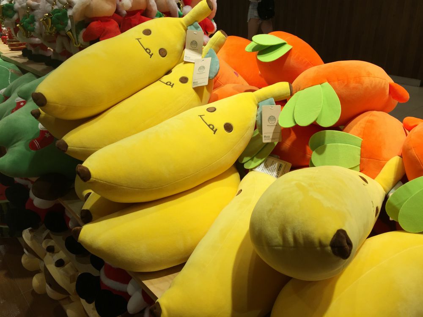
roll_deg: +1.5
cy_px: 158
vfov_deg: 48.2
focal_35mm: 29
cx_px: 212
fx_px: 354
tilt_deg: -25.0
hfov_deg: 61.7
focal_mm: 4.15
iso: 32
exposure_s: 1/163
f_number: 2.2
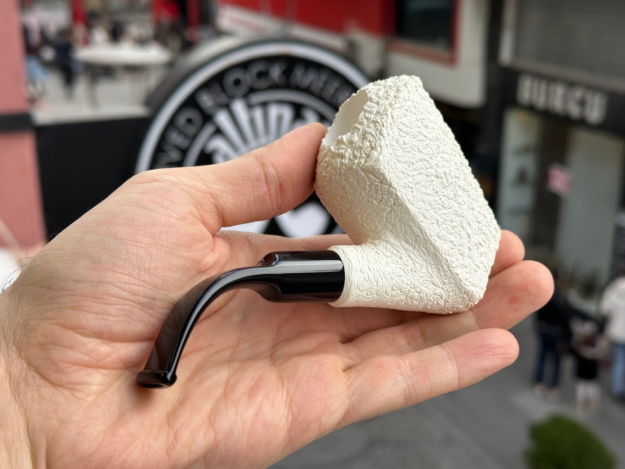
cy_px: 234
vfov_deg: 30.3
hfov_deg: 39.7
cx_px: 312
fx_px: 867
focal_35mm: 48
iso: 64
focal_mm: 6.86
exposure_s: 1/564
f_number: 1.78
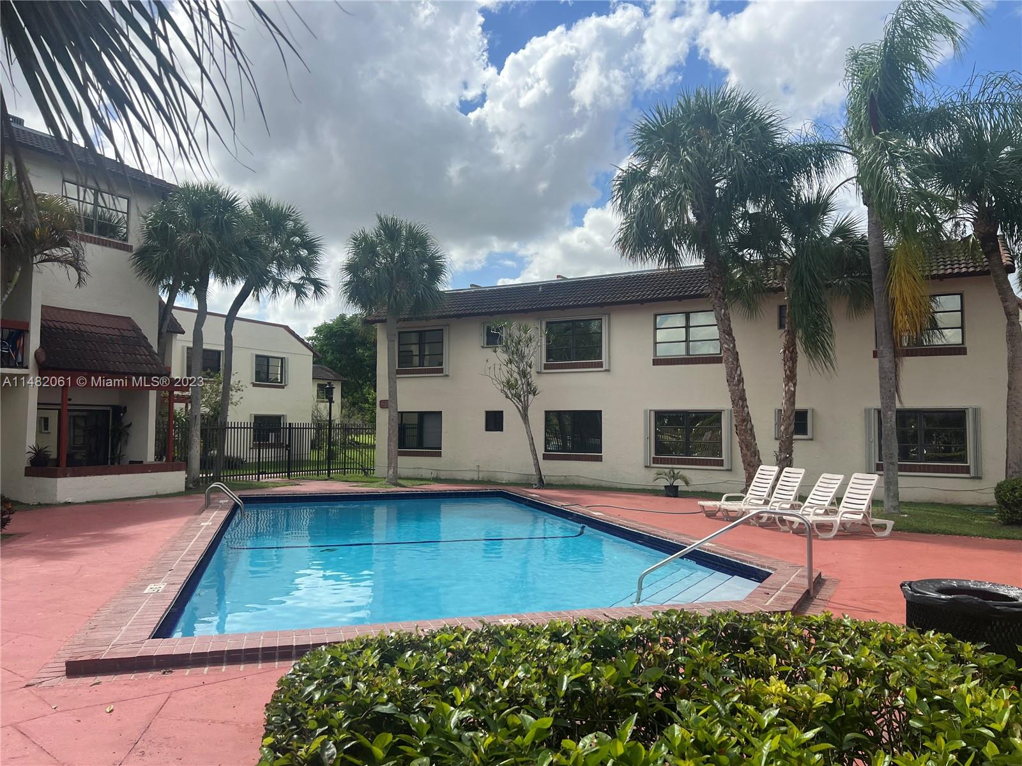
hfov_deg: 67.3
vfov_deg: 53.1
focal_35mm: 26
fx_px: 768
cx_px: 511
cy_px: 383
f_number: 1.5
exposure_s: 1/5319
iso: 50
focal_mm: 5.7
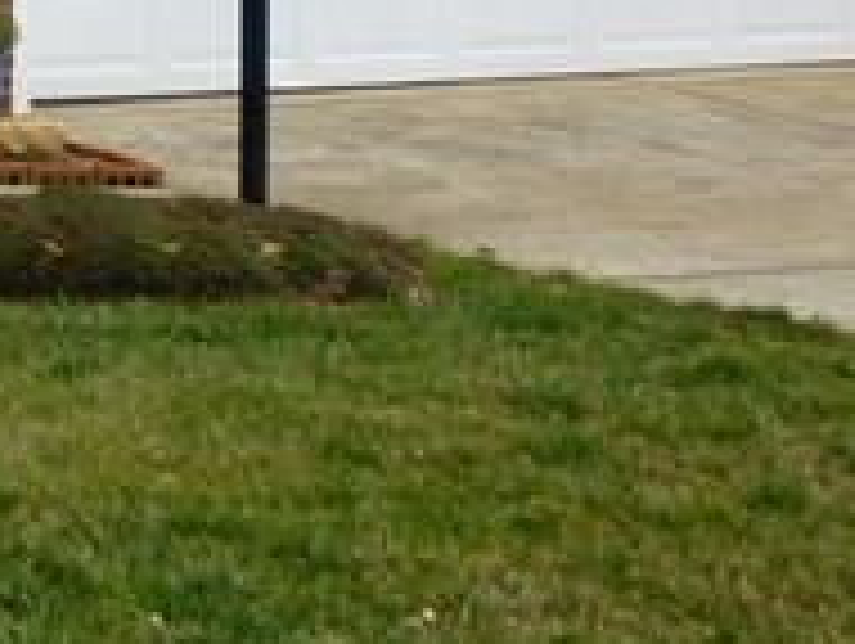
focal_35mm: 156
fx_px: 3858
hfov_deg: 11.8
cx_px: -621
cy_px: -558
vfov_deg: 9.1
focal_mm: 5.2
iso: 80
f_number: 3.3
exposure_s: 1/400
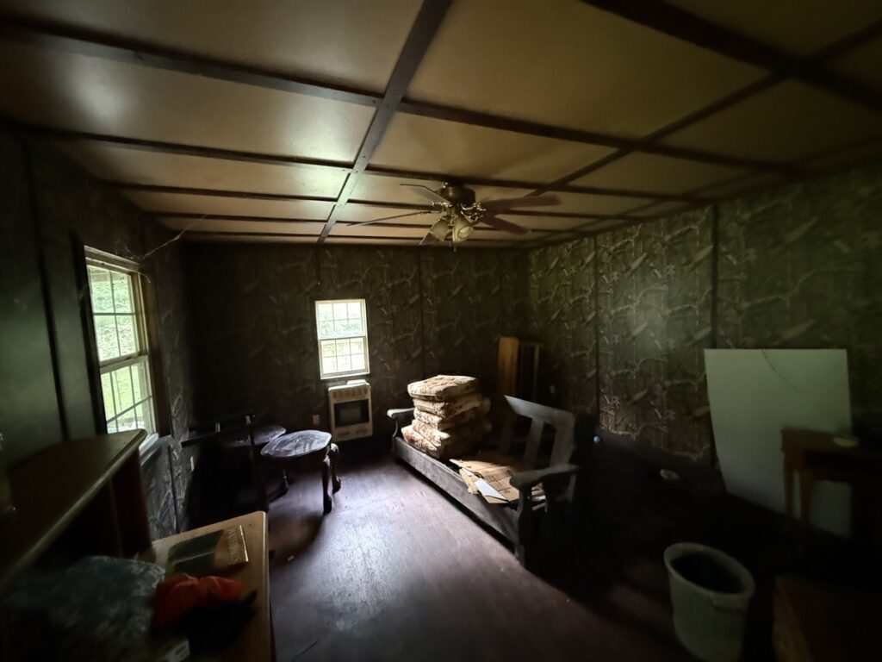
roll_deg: +2.7
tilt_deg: -4.3
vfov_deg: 85.7
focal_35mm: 14
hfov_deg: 102.1
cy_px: 331
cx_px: 441
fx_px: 357
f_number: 2.2
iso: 1600
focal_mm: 2.22
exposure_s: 1/36
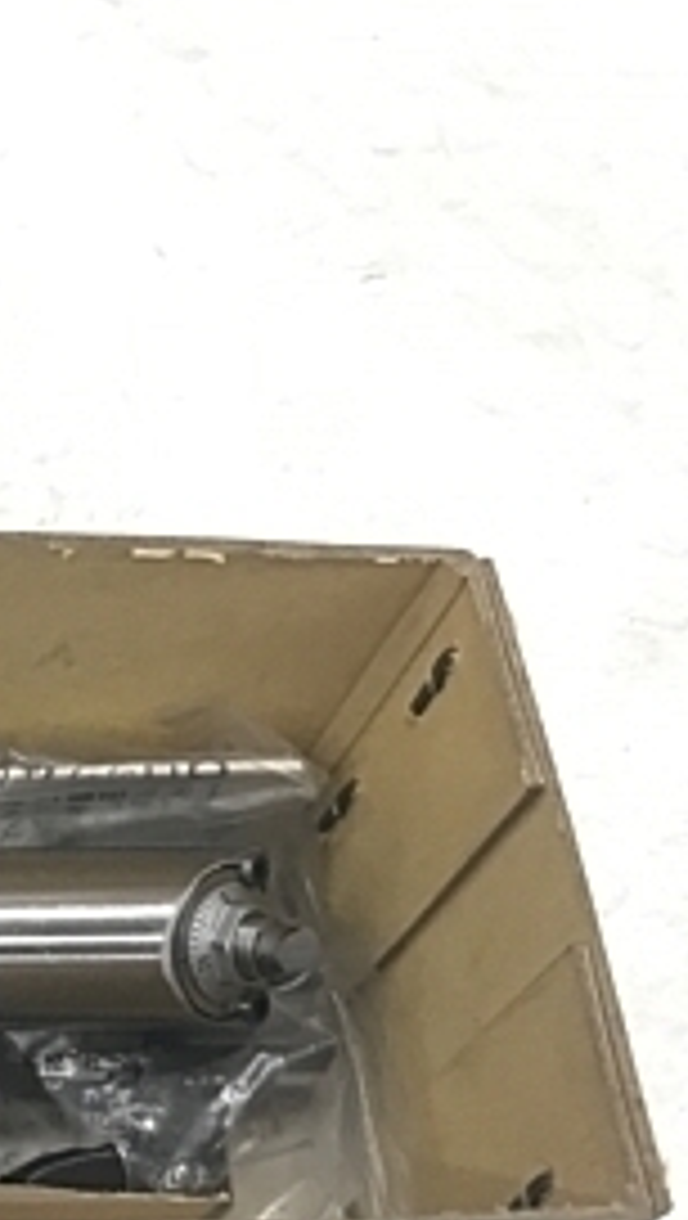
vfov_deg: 29.2
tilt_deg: -64.4
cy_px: 783
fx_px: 2329
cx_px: -607
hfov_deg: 14.5
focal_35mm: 72
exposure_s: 1/20
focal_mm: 3.99
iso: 32
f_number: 1.8
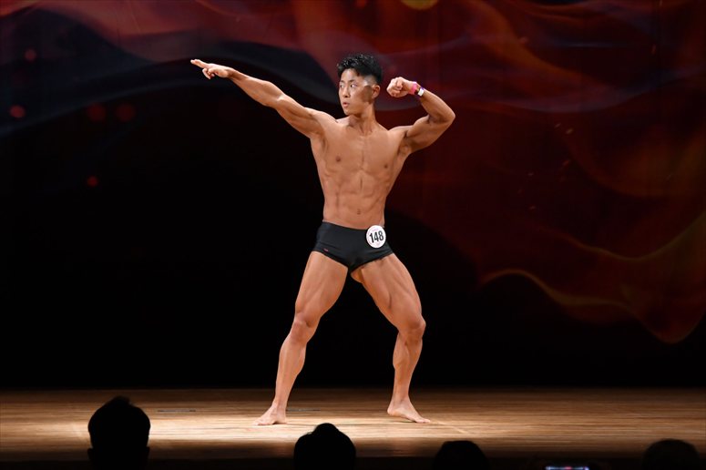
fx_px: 4704
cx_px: 353
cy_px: 235
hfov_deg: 8.6
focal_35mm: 240
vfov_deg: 5.7
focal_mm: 160
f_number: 5.6
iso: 3200
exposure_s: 1/400
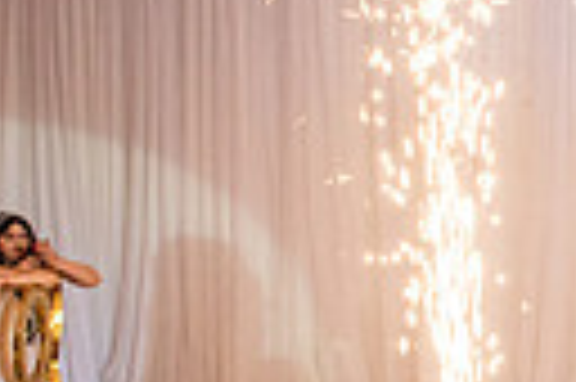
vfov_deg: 12.4
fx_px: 1742
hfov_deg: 15.8
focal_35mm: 109
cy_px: 335
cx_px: 1053
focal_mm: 24
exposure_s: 1/125
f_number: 6.3
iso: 1000
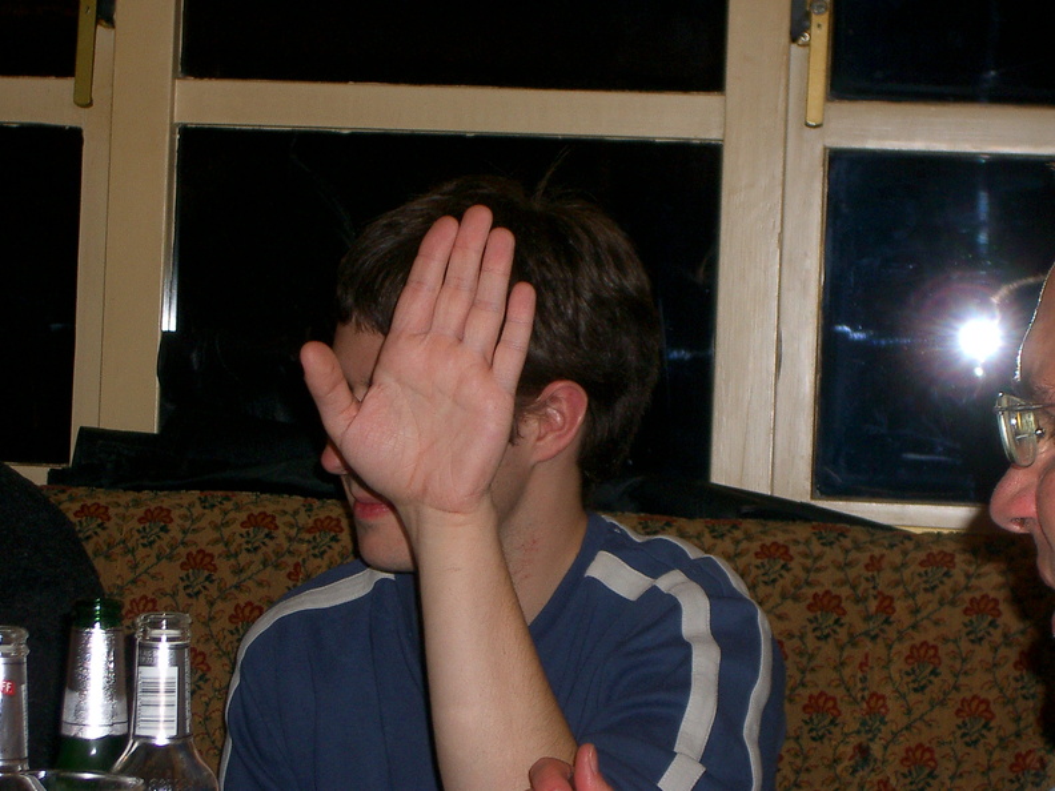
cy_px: 396
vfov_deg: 14.1
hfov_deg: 18.7
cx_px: 528
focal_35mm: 105
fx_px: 3200
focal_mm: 17.4
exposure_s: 1/40
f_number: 4.8
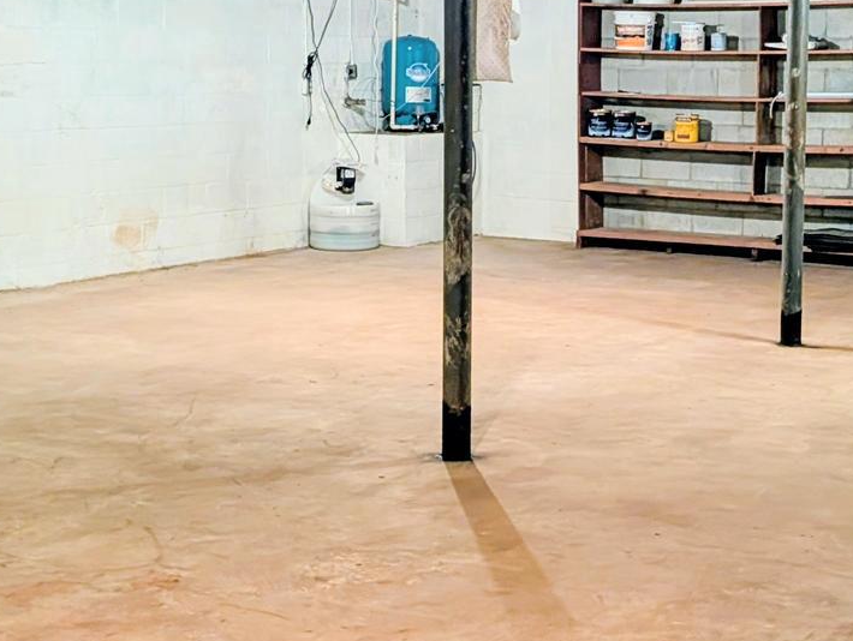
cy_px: 198
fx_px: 1702
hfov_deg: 28.0
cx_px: 556
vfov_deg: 21.2
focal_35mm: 69
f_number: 1.68
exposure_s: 1/60
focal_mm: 6.9
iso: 295
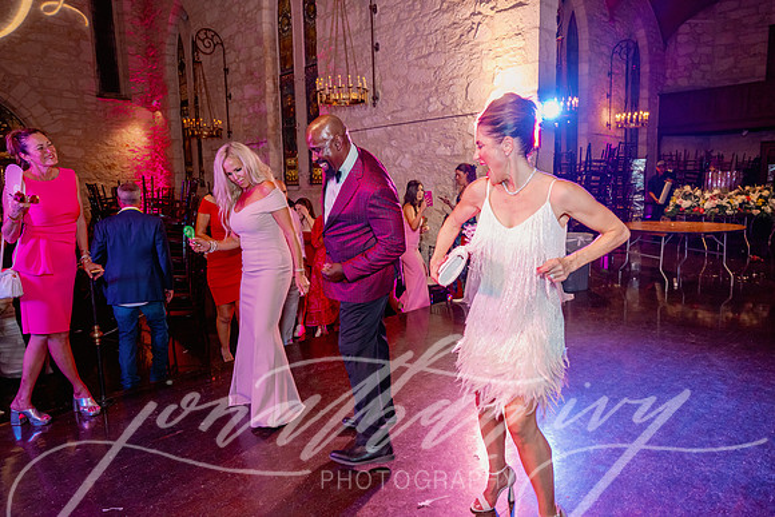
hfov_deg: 73.7
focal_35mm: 24
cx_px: 388
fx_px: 517
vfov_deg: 53.2
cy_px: 258
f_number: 3.5
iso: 1600
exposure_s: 1/80
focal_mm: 24
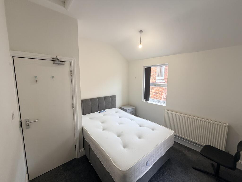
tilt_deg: -7.9
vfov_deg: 85.7
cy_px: 91
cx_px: 121
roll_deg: -0.3
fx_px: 98
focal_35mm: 14
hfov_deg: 102.1
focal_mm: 2.22
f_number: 2.2
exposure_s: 1/121
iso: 250
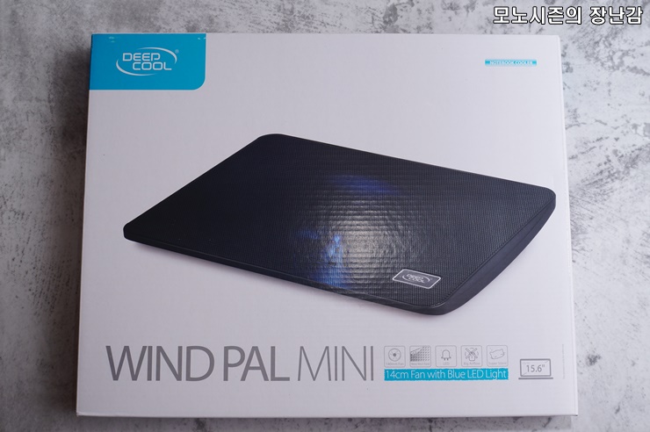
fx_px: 812
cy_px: 216
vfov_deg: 29.8
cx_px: 325
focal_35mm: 45
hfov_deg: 43.6
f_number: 11
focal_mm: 30
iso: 100
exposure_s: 1/60
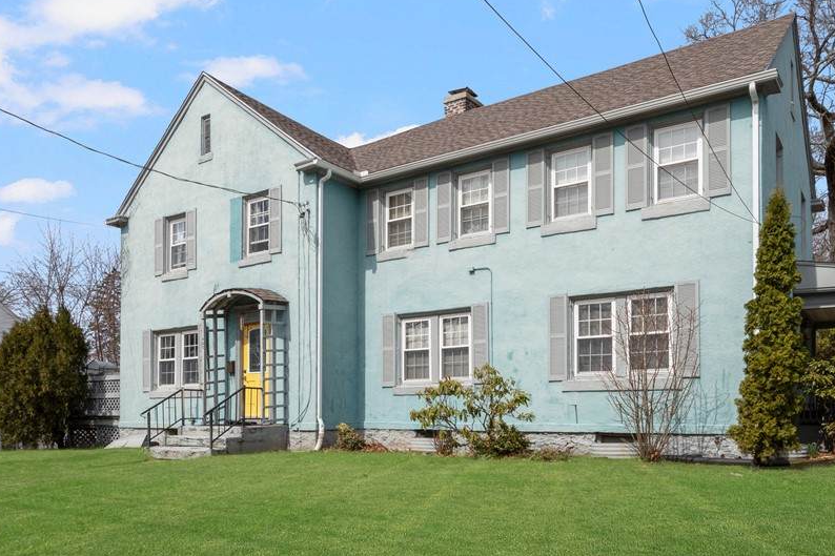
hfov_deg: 67.9
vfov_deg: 48.2
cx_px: 455
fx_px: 619
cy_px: 232
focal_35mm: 27
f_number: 14
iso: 400
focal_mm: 13
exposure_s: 1/500
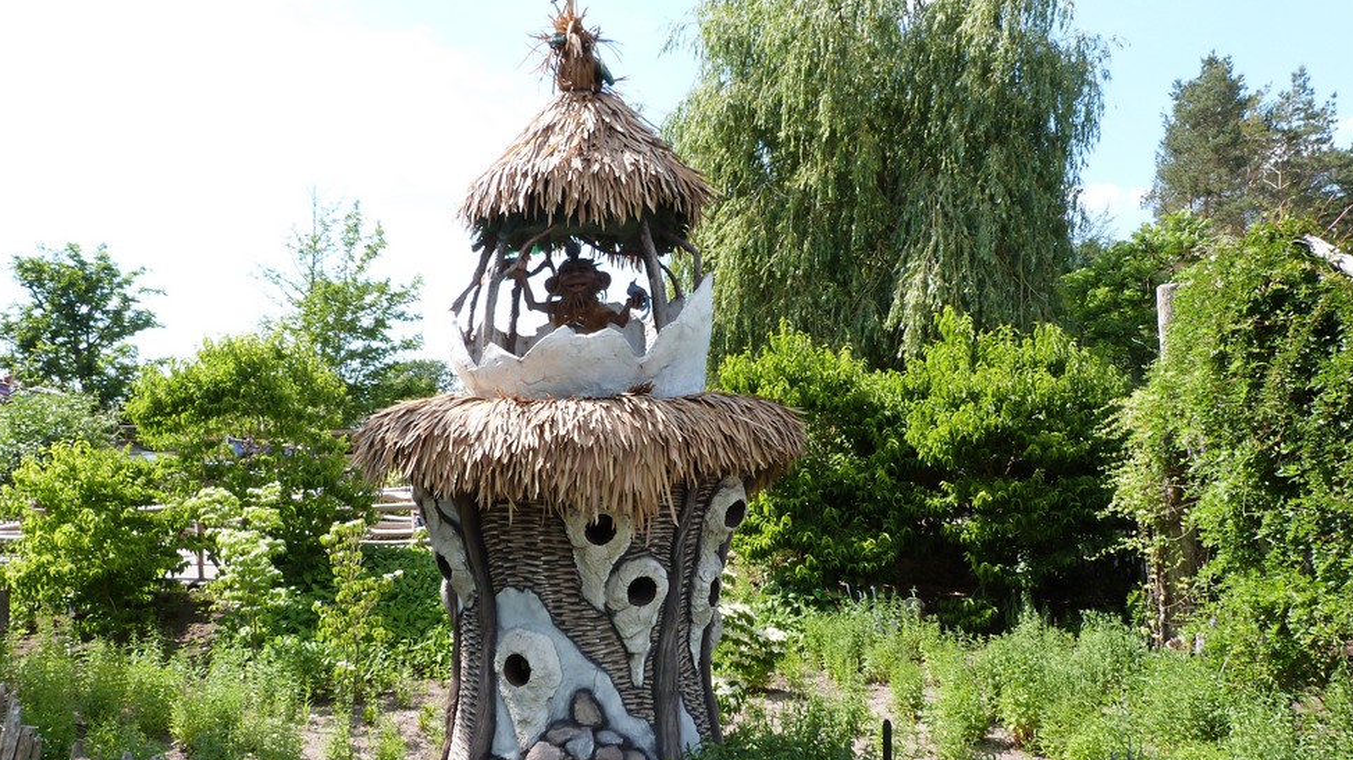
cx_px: 663
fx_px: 1004
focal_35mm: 28
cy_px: 472
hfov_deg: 67.9
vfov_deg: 41.2
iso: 100
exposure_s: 1/250
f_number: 4.5
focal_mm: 4.5
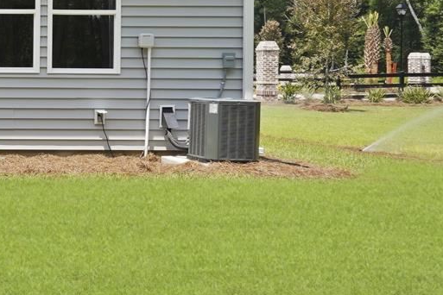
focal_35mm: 78
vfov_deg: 17.4
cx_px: -228
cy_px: 63
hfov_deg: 21.6
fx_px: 960
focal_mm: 16
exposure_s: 1/320
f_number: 9
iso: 320
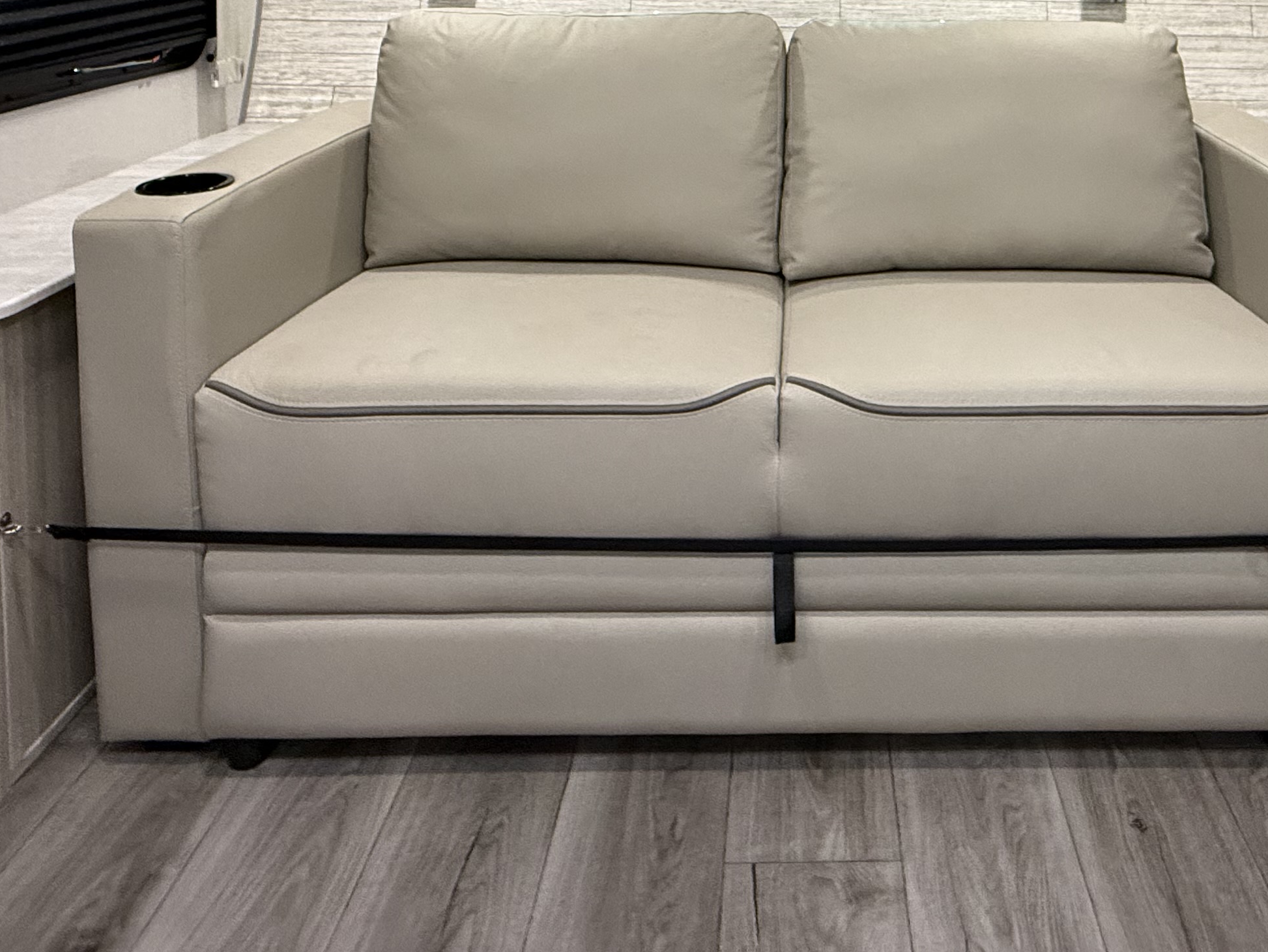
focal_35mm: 29
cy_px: -8
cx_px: 826
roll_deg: -0.5
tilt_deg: -3.9
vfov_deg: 41.7
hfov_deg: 60.5
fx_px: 1062
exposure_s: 1/83
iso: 320
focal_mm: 2.22
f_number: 2.2
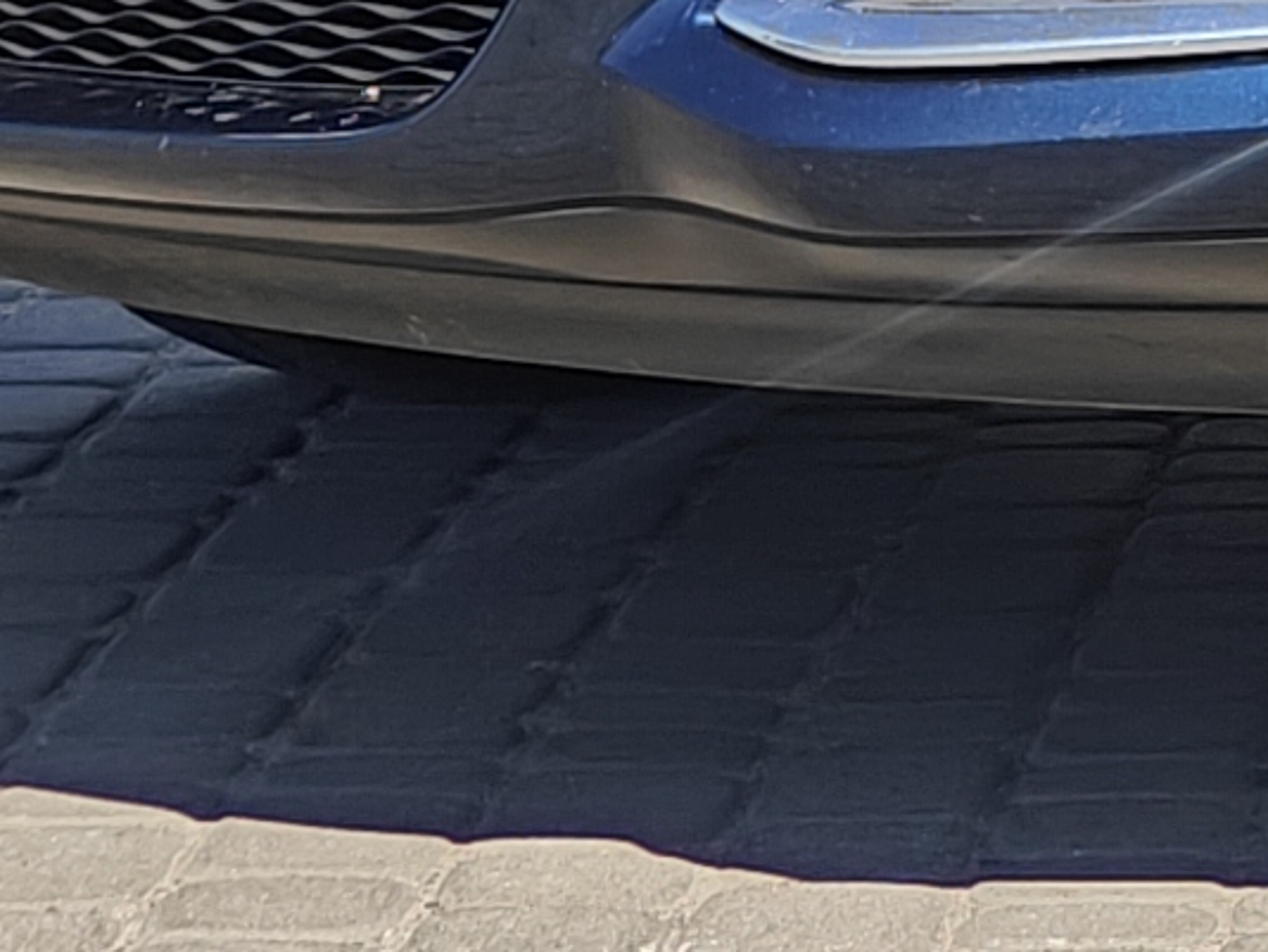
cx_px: 2809
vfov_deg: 5.3
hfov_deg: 6.9
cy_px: -1102
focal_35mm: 276
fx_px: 10115
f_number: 2
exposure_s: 1/1697
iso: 64
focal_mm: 7.08
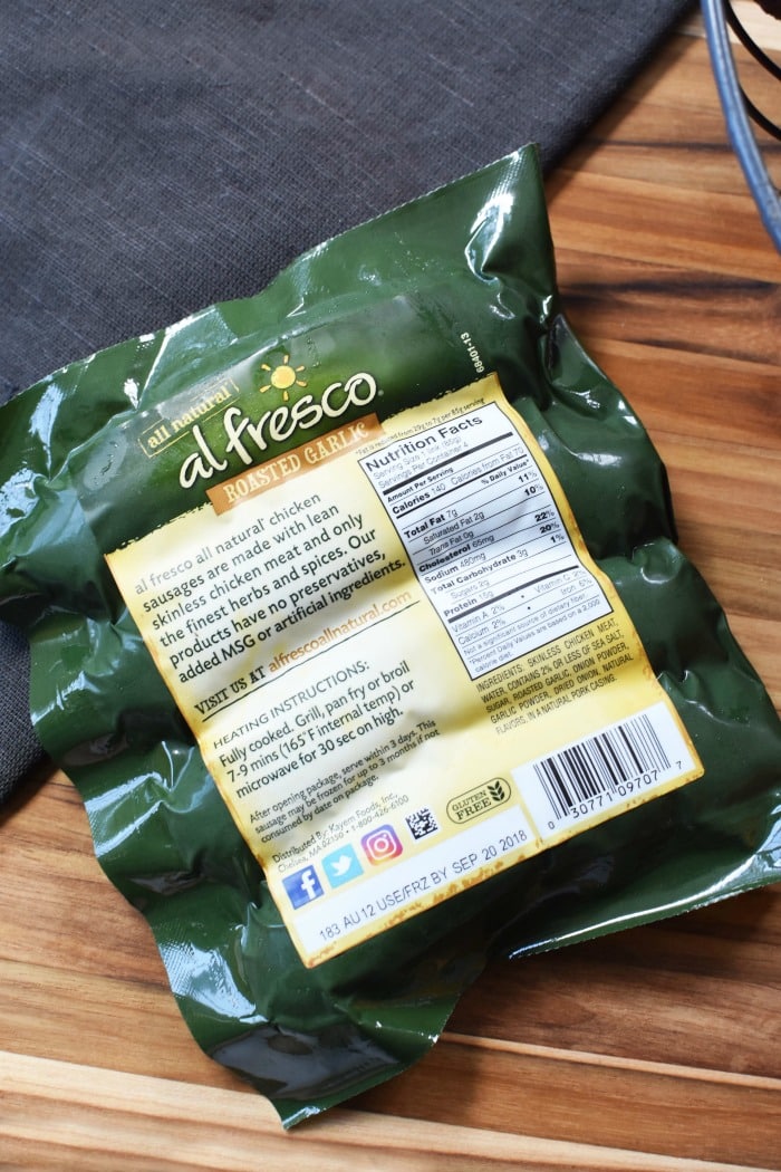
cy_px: 586
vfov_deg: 37.9
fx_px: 1708
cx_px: 390
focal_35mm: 52
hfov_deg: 25.8
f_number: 5.6
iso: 800
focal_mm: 35
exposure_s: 1/125
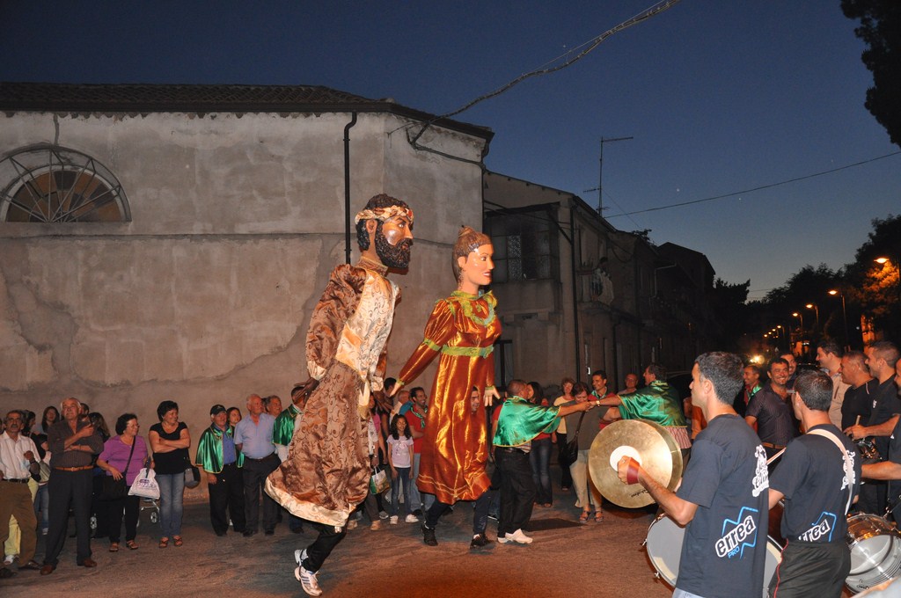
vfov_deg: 39.9
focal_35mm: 33
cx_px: 450
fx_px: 825
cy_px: 299
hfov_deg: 57.3
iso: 800
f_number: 3.8
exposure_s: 1/60
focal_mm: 22
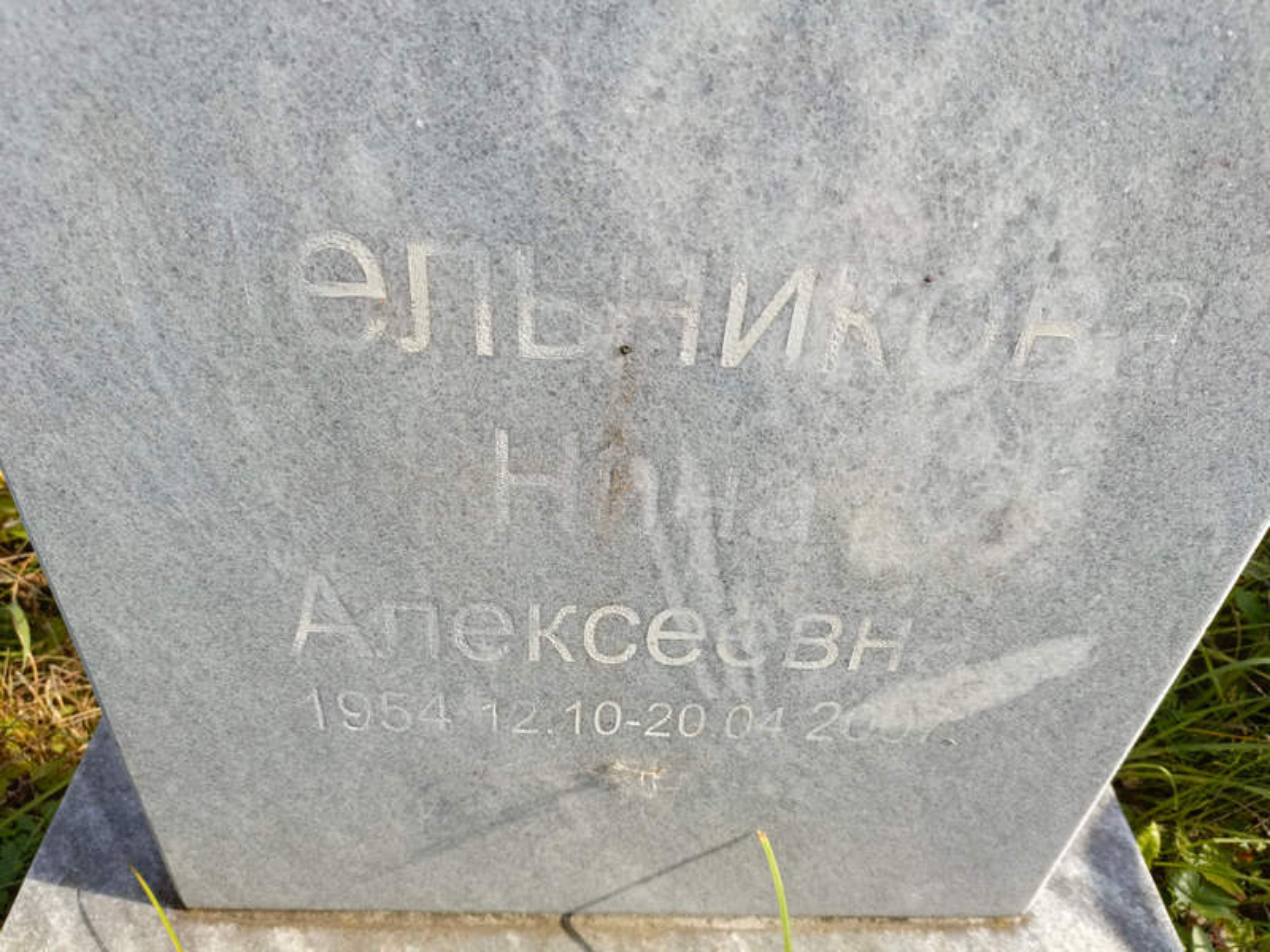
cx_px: 635
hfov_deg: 69.4
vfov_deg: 54.9
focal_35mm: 25
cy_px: 476
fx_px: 917
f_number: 1.69
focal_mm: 4.76
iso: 111
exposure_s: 1/703
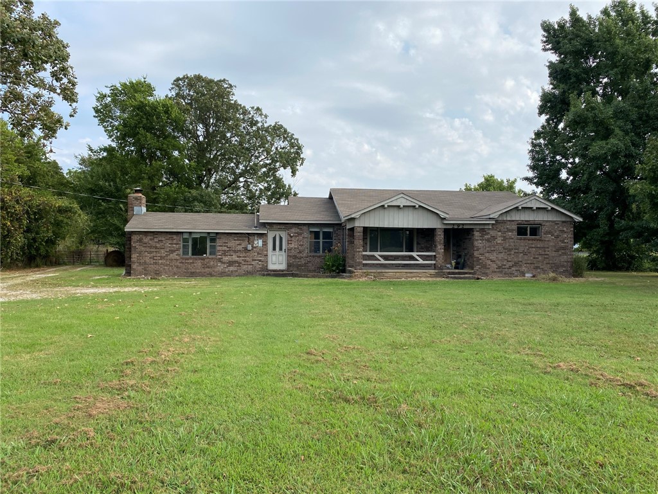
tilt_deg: +0.6
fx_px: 494
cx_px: 329
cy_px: 247
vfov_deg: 53.1
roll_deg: -0.2
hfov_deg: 67.3
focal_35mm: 26
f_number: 1.8
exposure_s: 1/1838
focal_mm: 4.25
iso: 32
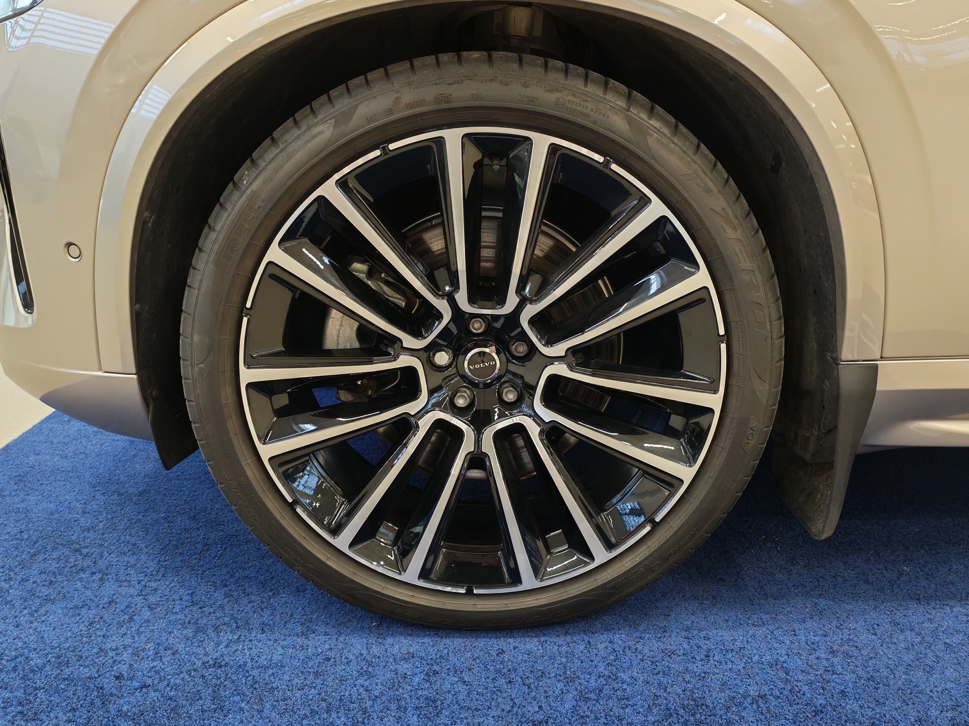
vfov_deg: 45.4
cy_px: 363
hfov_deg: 58.4
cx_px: 484
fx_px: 868
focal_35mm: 31
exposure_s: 1/100
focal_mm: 6.12
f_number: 1.9
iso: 1250
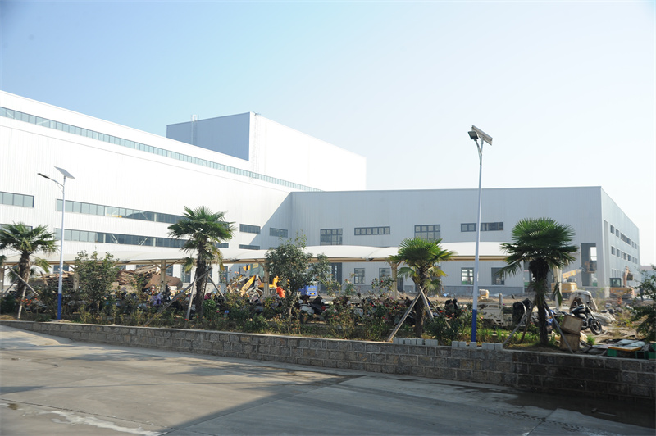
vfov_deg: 38.8
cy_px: 218
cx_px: 328
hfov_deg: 55.8
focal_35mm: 34
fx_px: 619
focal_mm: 34
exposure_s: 1/640
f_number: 5.6
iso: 400
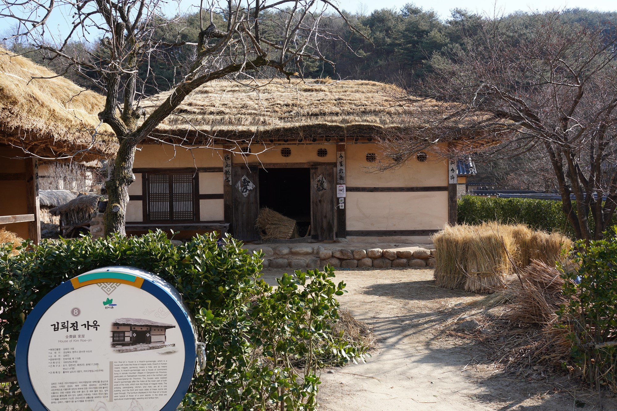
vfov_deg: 41.1
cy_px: 206
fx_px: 548
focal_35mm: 32
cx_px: 308
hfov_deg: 58.7
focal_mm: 32
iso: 100
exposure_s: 1/100
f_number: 8
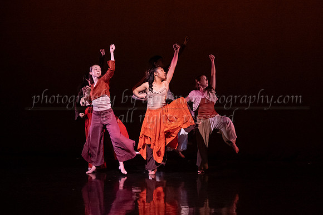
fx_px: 931
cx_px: 175
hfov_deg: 19.7
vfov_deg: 13.2
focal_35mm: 104
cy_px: 108
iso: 4000
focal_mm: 75
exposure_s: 1/400
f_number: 4
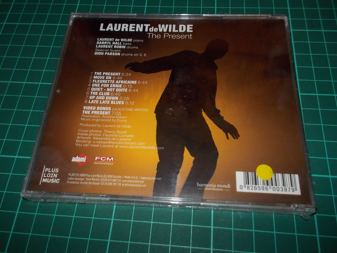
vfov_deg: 48.2
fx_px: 282
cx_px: 168
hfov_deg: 61.7
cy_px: 126
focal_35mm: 29
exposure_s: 1/30
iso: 200
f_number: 3.3
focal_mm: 4.1
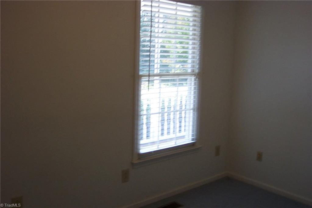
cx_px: 156
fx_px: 329
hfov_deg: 50.7
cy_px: 104
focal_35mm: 38
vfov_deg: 35.0
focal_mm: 8
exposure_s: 1/90
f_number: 2.8
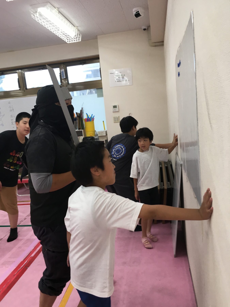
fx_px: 257
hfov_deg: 48.2
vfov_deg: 61.7
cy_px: 154
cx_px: 115
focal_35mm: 29
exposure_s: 1/30
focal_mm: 4.15
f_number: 2.2
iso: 32
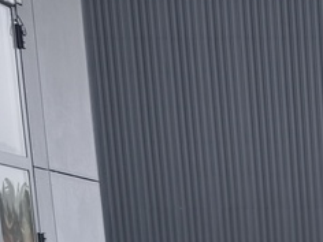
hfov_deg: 11.4
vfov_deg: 7.9
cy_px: 778
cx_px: 656
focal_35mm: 156
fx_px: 1456
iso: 50
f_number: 1.6
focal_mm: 6.57
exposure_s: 1/1065
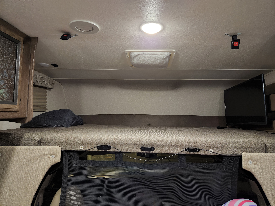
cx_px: 138
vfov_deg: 58.9
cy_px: 103
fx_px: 183
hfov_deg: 73.9
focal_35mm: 23
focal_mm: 5.4
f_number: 1.8
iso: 640
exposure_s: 1/30
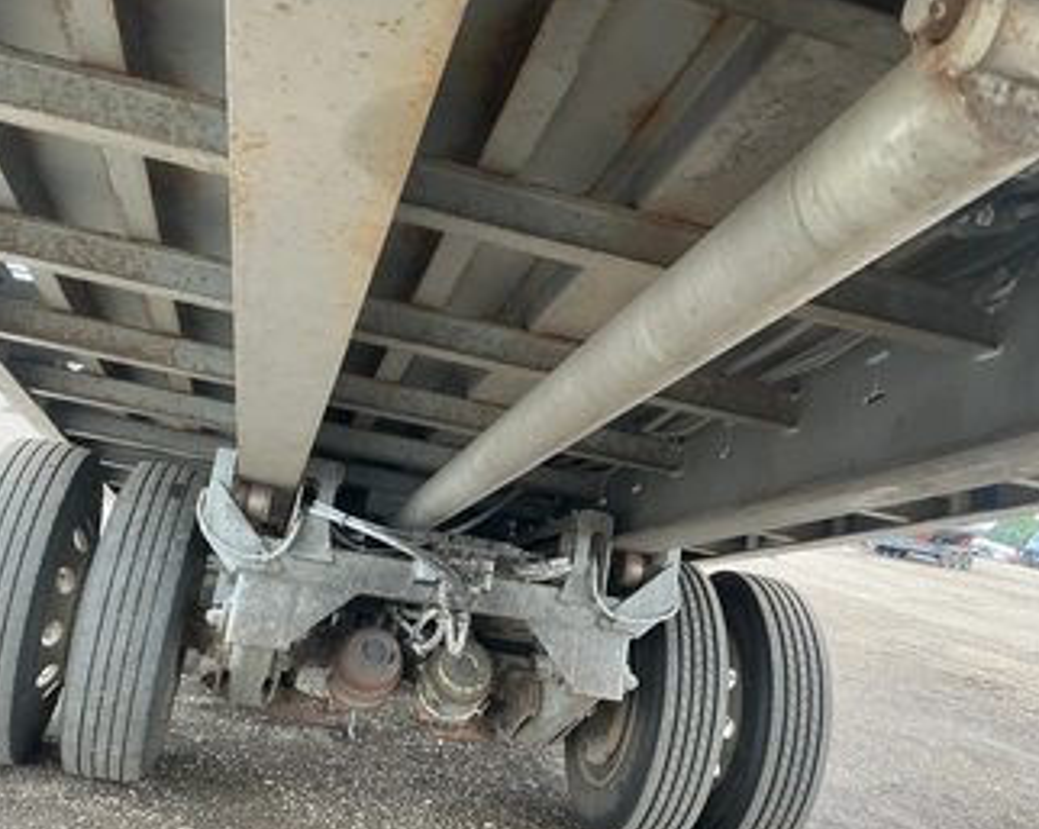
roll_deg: -12.1
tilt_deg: +2.1
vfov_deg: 43.3
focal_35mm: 34
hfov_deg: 52.9
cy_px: 452
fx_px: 1045
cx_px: 529
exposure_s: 1/72
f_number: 1.8
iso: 64
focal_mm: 3
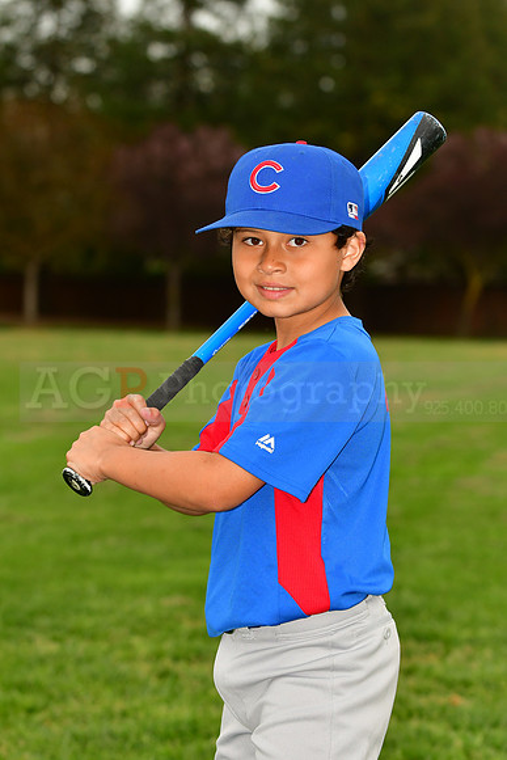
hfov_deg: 9.3
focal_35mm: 147
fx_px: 3103
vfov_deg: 14.0
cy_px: 380
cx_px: 254
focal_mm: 98
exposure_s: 1/1000
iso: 400
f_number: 5
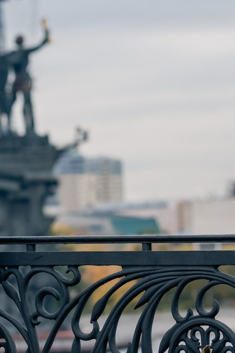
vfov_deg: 6.5
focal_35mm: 318
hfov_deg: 4.3
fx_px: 3111
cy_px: 135
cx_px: -108
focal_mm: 105
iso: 200
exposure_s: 1/400
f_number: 2.5
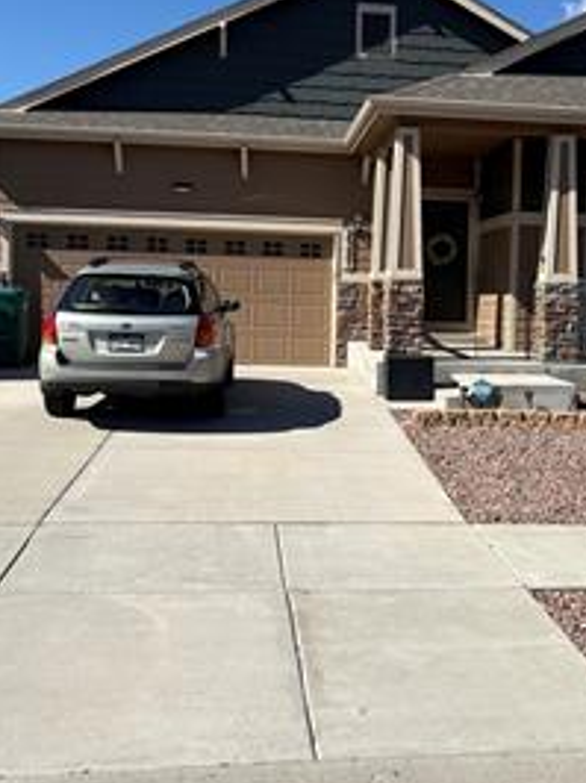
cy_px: 359
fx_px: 1063
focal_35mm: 47
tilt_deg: -3.6
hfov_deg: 30.4
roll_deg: -1.6
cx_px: 430
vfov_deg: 40.4
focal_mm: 5.96
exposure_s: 1/4065
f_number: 1.6
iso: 50
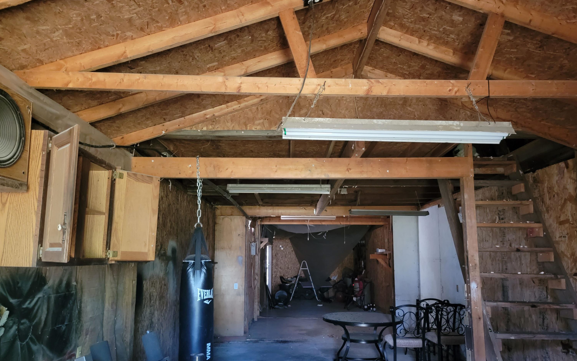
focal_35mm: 26
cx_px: 292
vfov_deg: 47.5
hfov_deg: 70.4
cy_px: 207
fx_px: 409
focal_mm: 6.7
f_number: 1.8
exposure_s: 1/24
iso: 800
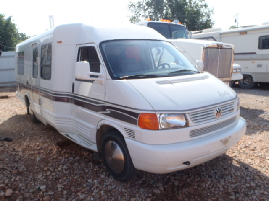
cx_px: 134
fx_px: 218
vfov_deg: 49.7
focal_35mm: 28
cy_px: 100
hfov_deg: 63.4
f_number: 4.5
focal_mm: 5
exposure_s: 1/320
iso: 80
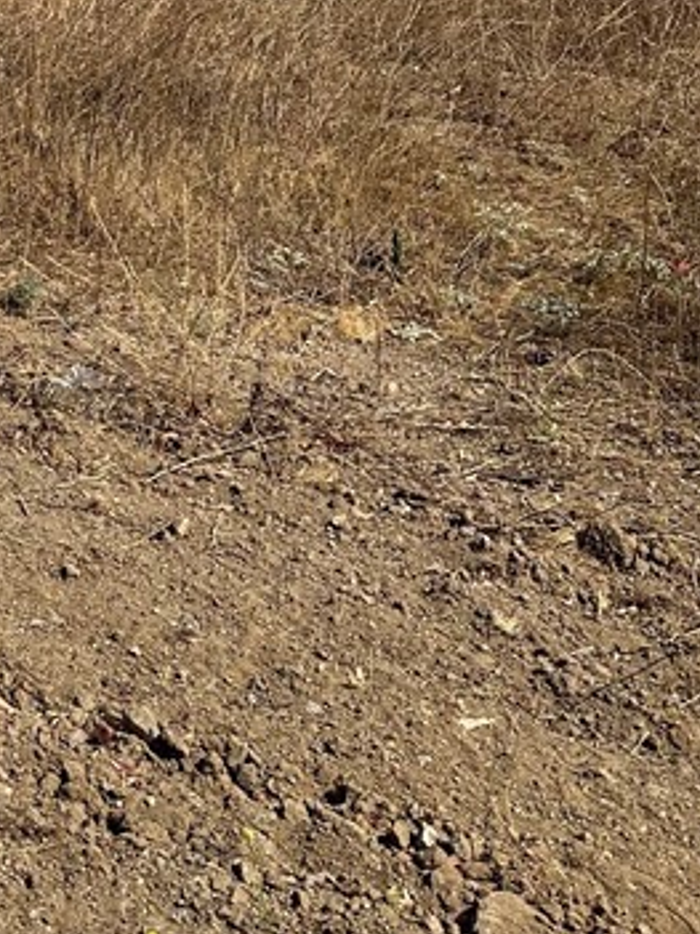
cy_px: -250
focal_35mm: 70
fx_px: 1889
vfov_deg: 24.5
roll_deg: +0.4
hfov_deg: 19.6
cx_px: -162
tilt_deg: -2.7
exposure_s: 1/6623
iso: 80
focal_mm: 6.86
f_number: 1.78
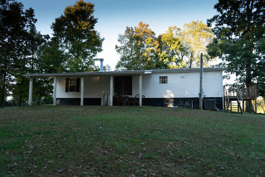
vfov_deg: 45.7
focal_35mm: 28
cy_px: 88
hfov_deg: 64.6
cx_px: 132
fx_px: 210
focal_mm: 28
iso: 200
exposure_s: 1/160
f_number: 4
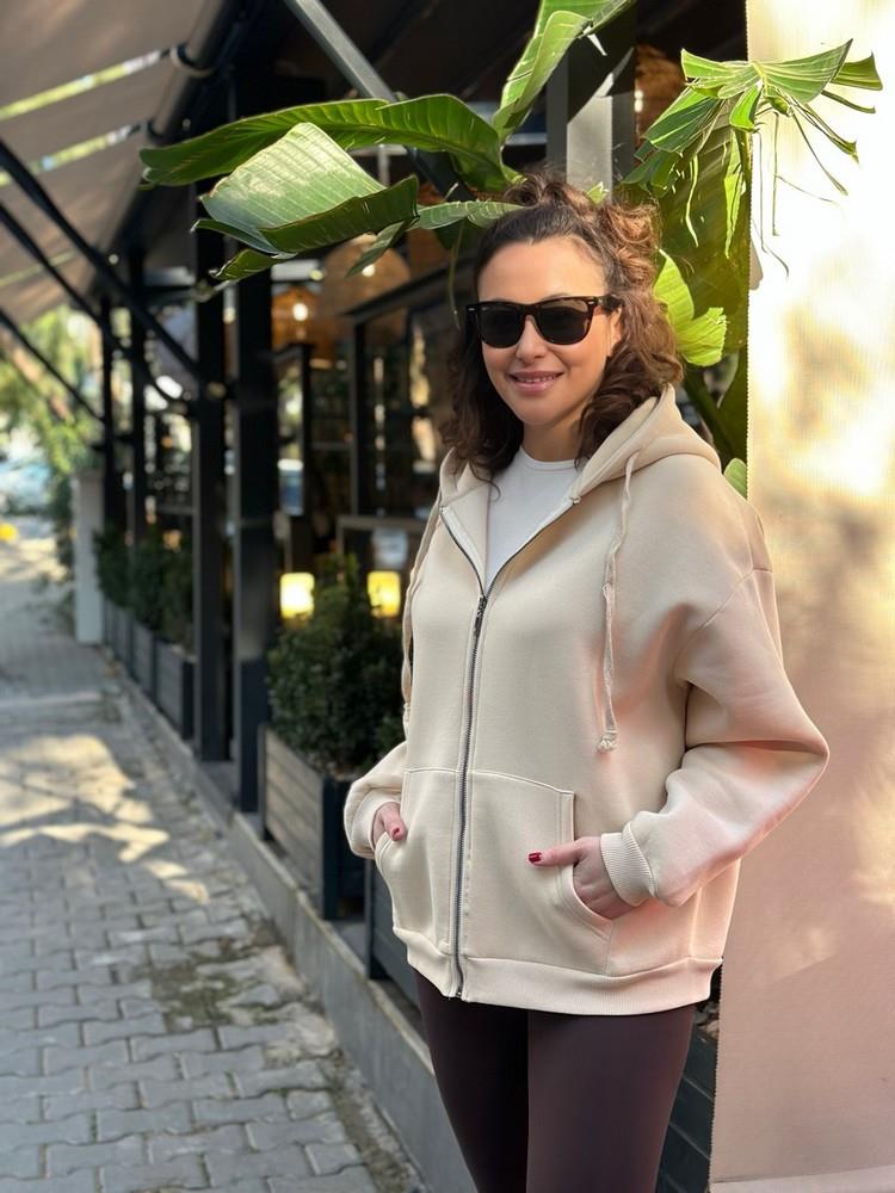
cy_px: 596
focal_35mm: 48
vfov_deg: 39.7
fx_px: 1655
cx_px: 448
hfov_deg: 30.3
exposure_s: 1/291
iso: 80
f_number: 1.78
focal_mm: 6.86
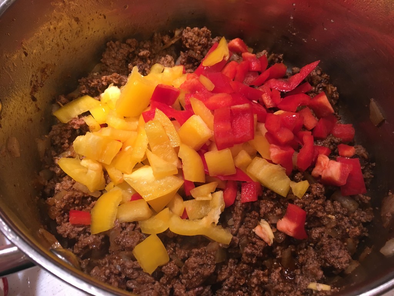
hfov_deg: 61.7
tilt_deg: -58.1
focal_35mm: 29
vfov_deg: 48.2
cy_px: 148
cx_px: 197
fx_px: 330
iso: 80
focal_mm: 4.15
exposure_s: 1/30
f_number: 2.2
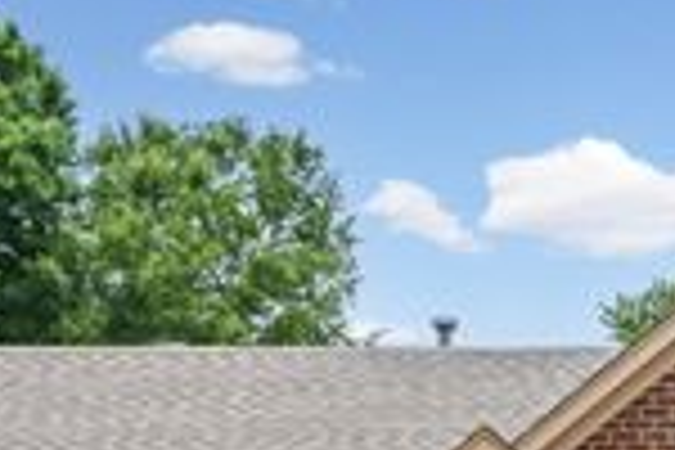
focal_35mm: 113
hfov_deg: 17.5
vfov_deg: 11.7
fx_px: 2119
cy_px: 644
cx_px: 734
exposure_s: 1/640
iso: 800
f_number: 9
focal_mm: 34
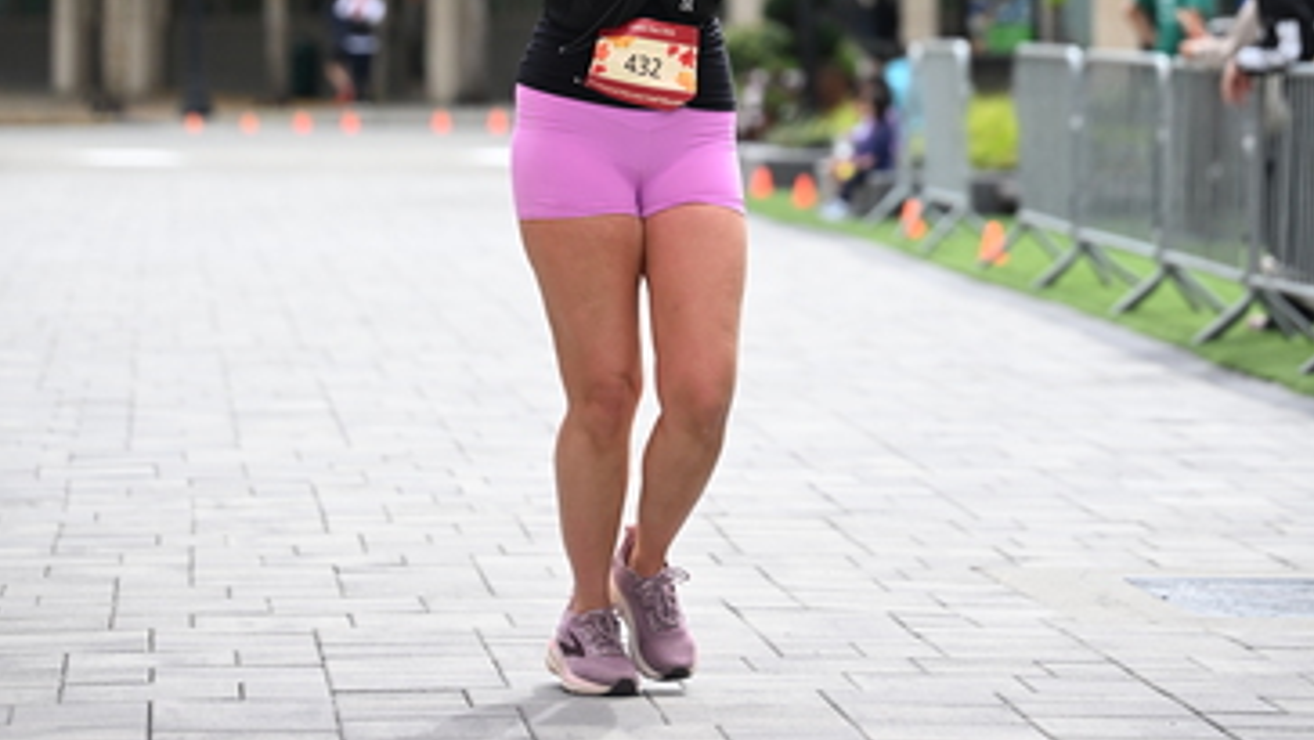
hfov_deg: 11.8
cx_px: 655
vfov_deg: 6.6
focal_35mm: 182
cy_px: -116
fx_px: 6343
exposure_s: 1/2500
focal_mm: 115
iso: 640
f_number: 2.8
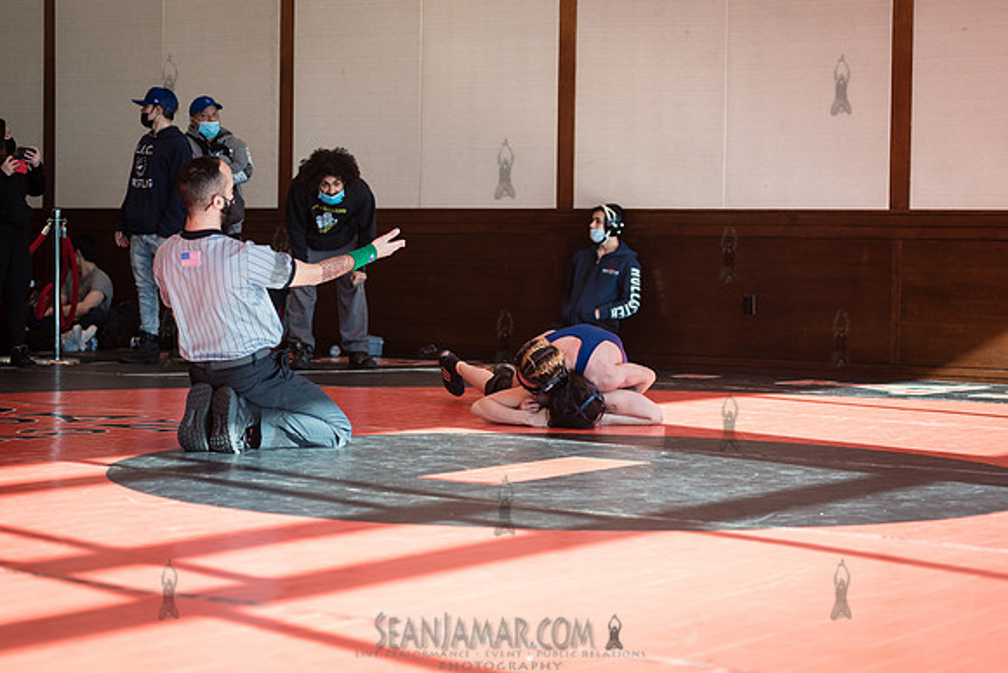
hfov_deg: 25.4
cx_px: 504
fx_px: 2240
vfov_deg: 17.1
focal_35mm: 80
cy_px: 336
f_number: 4
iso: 400
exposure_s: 1/400
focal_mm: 80
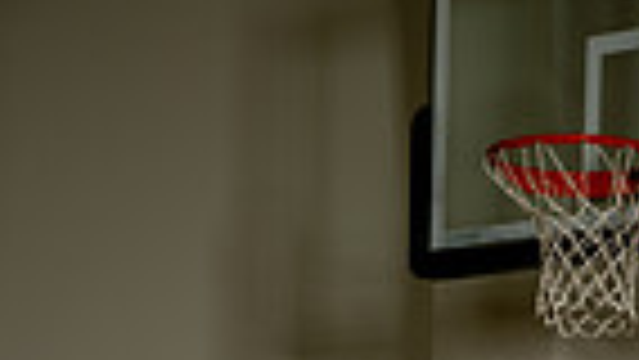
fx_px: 3661
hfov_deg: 9.9
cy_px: 1008
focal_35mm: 216
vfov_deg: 5.4
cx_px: 585
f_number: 8
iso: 100
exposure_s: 1/125
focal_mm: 65
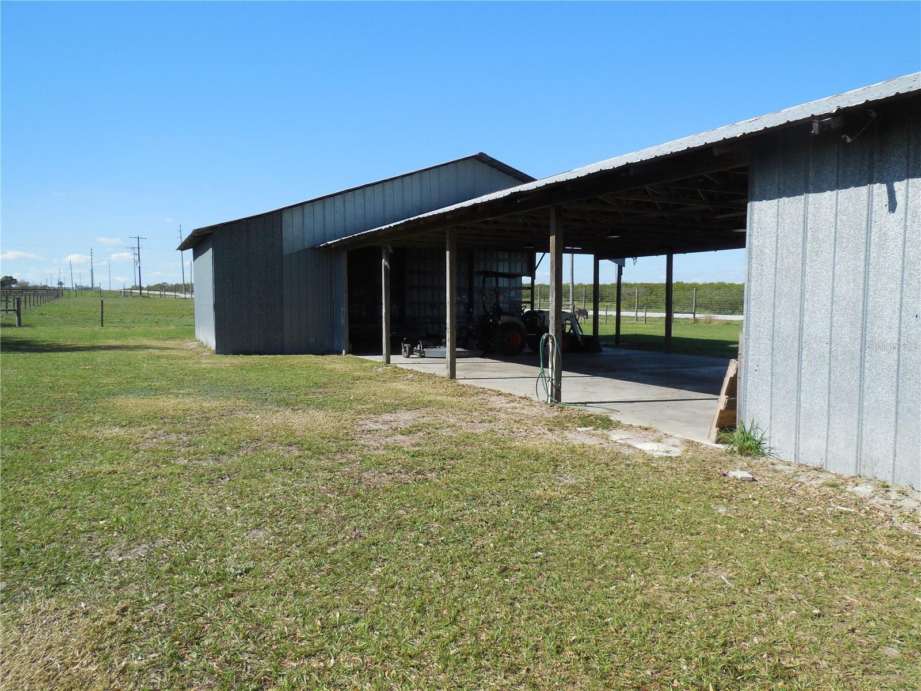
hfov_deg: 69.4
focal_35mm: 25
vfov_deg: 54.9
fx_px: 665
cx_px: 460
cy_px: 346
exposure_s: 1/1250
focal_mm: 4.5
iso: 125
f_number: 3.1
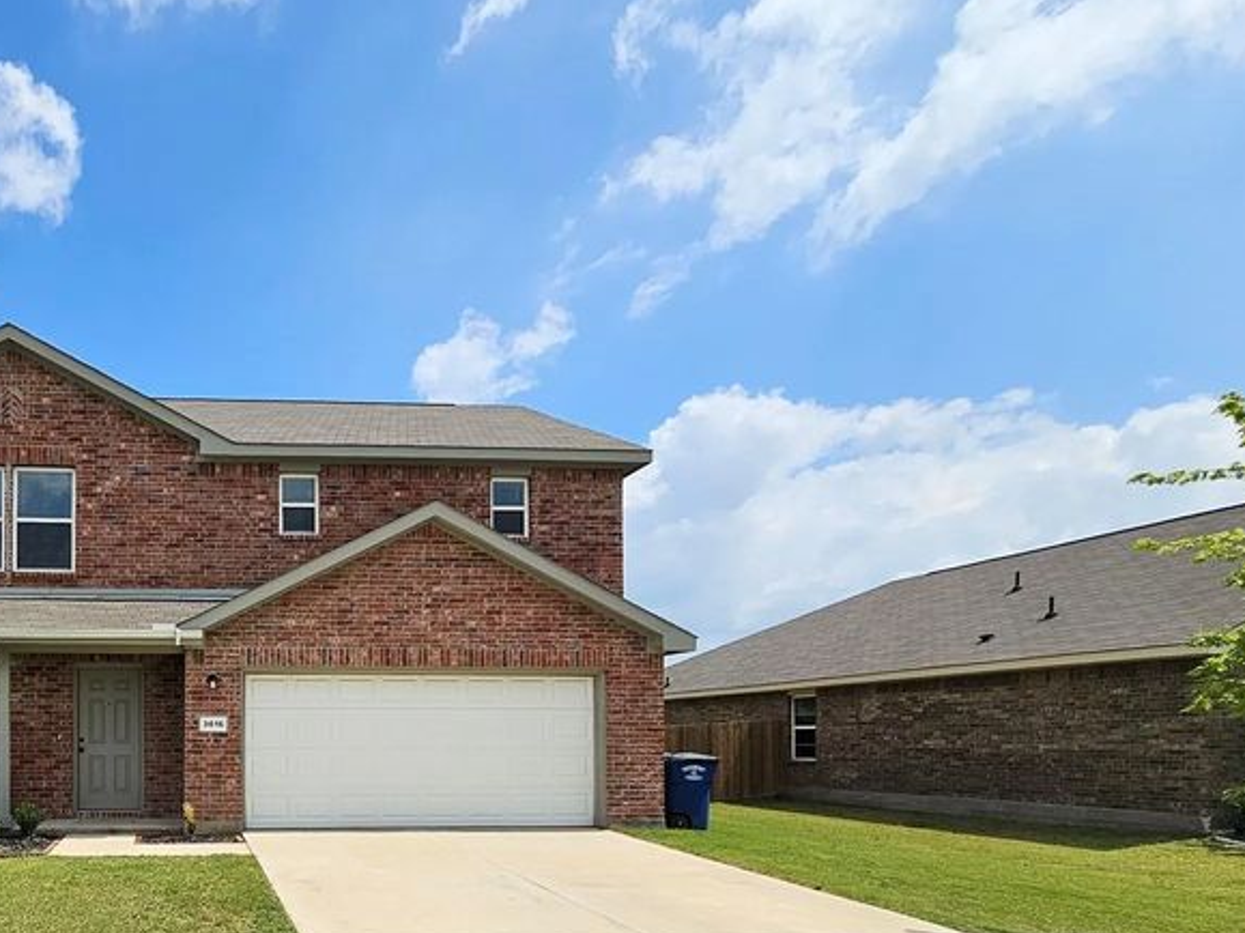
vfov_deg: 55.0
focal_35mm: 23
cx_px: 211
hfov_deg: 65.6
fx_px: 827
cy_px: 740
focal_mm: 2.2
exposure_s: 1/5048
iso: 50
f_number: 2.2
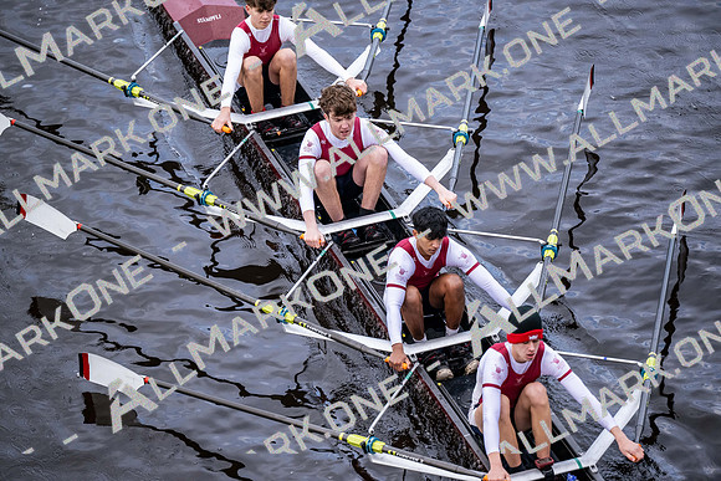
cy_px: 240
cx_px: 360
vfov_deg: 6.9
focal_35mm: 200
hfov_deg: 10.3
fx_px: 4006
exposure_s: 1/2000
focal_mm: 200
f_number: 2.8
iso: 1600
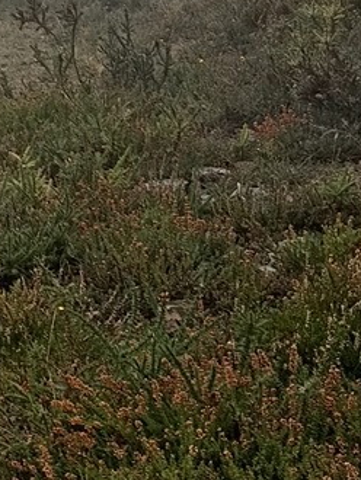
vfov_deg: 20.1
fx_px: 1291
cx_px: -252
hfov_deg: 14.4
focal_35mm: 93
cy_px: -55
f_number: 1.7
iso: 98
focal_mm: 5.31
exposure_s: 1/100
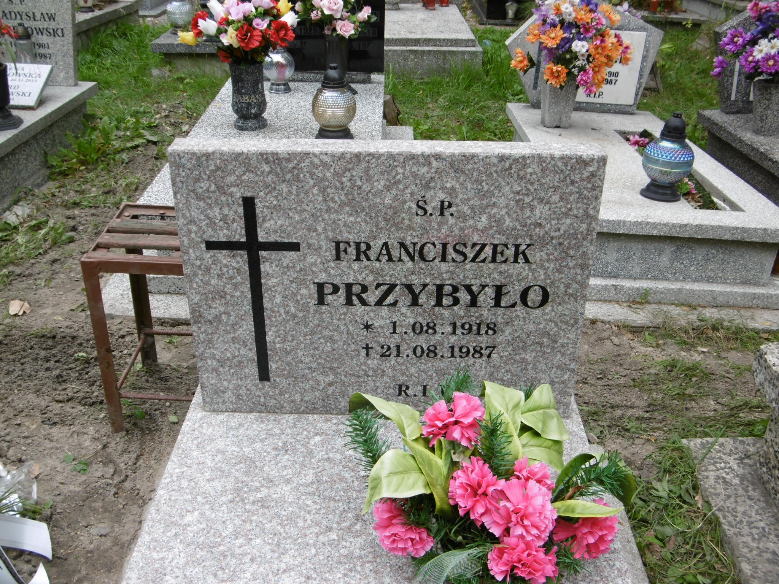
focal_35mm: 38
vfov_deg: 37.7
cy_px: 292
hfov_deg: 49.0
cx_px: 390
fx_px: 855
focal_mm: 6.8
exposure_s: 1/160
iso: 100
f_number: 3.7
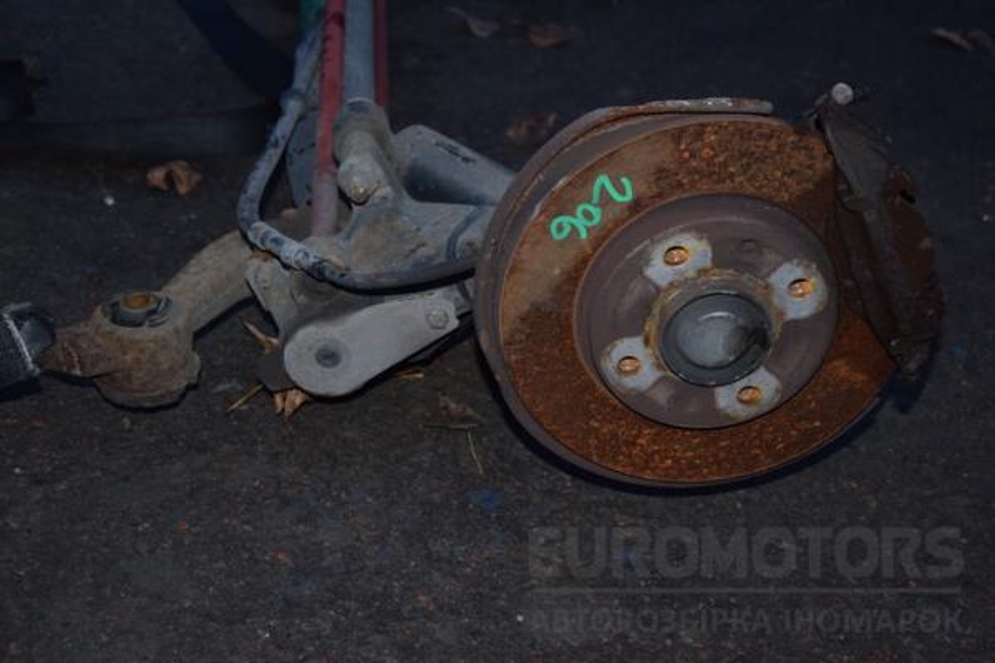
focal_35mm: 63
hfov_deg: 31.9
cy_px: 332
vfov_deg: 21.6
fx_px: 1741
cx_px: 498
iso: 800
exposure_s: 1/60
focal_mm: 42
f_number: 4.8
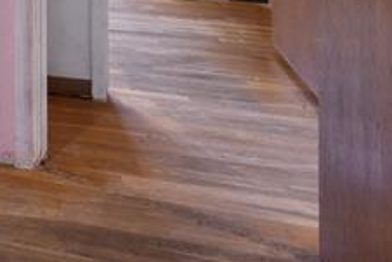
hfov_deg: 19.9
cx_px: -295
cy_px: -235
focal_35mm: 77
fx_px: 839
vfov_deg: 15.0
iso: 320
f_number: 9
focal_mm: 17
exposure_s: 1/2
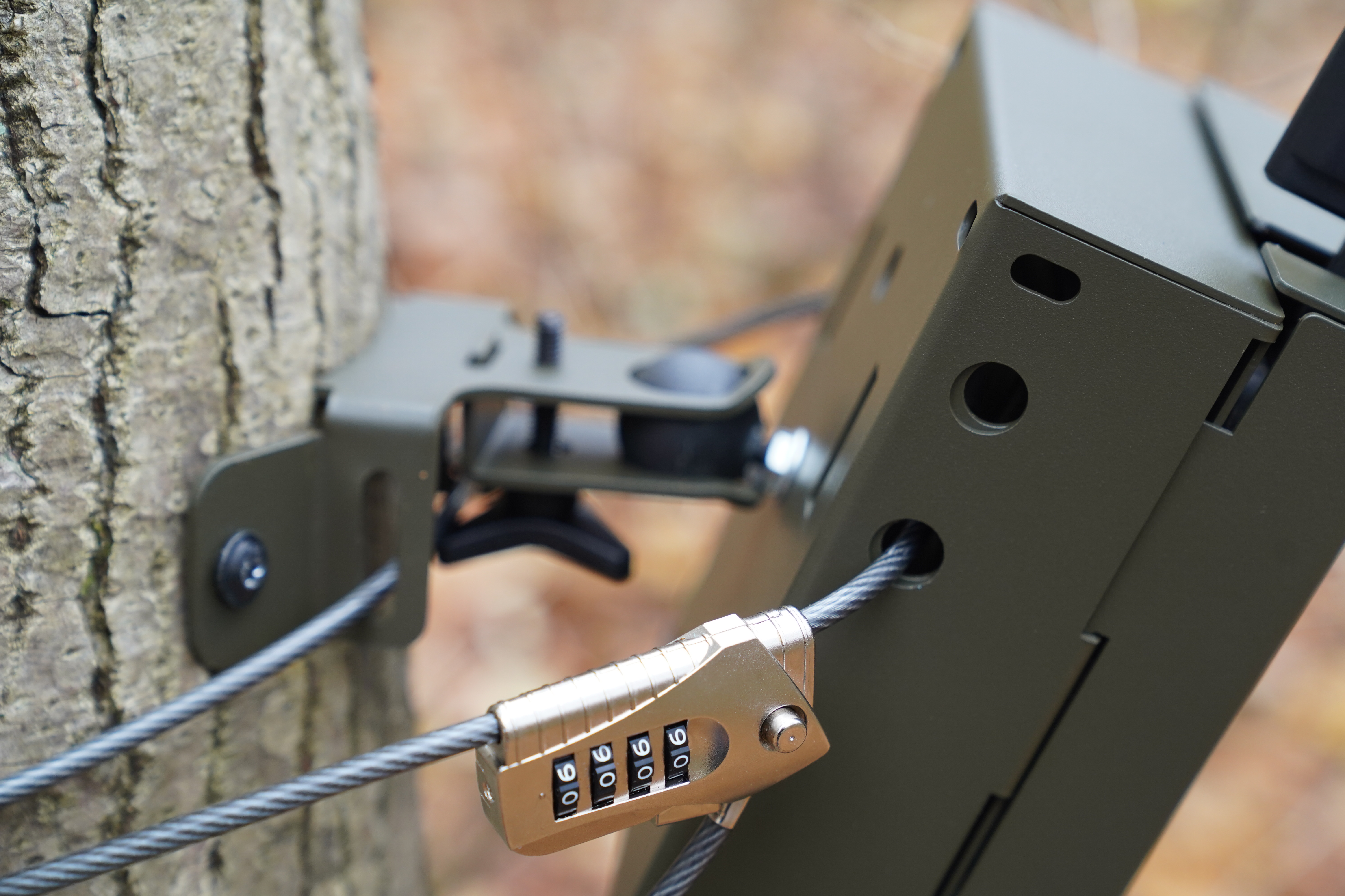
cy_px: 448
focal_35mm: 68
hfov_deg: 29.7
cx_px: 672
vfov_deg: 20.0
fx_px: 2540
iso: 1000
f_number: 4.5
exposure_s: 1/100
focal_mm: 68
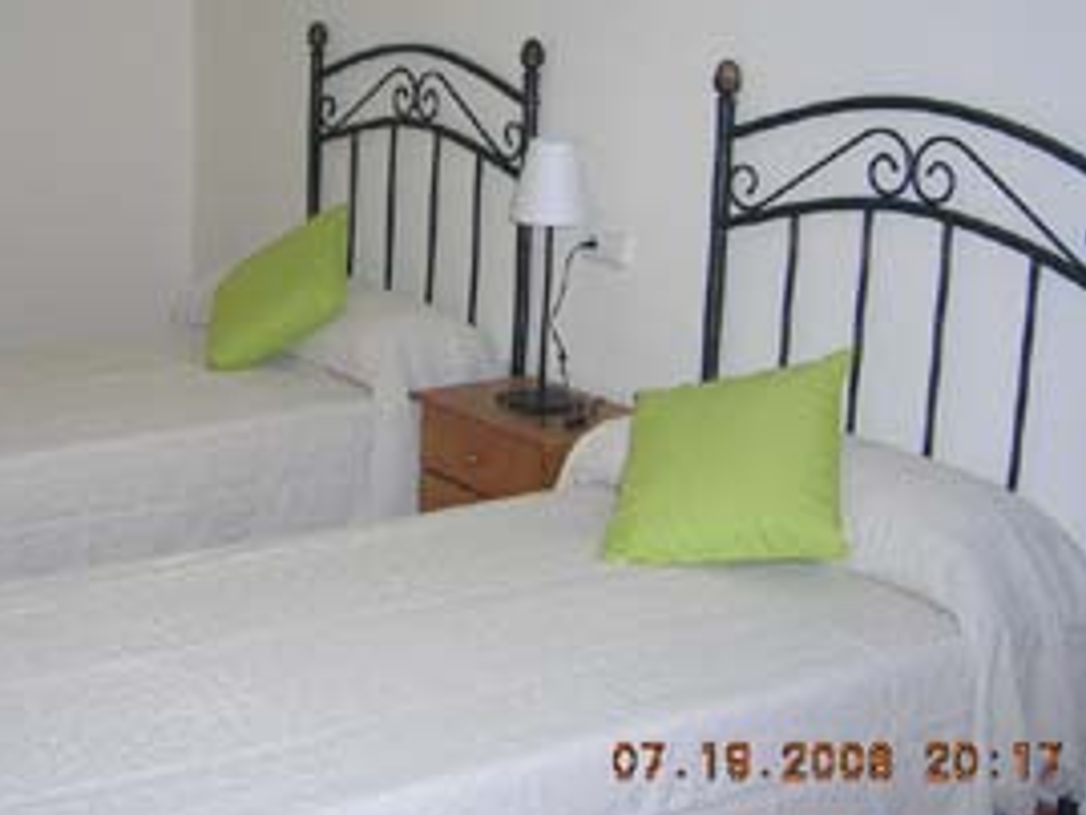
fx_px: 1632
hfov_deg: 36.5
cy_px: 282
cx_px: 379
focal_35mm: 52
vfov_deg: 27.9
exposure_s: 1/60.1
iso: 119
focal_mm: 5.4
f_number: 2.8
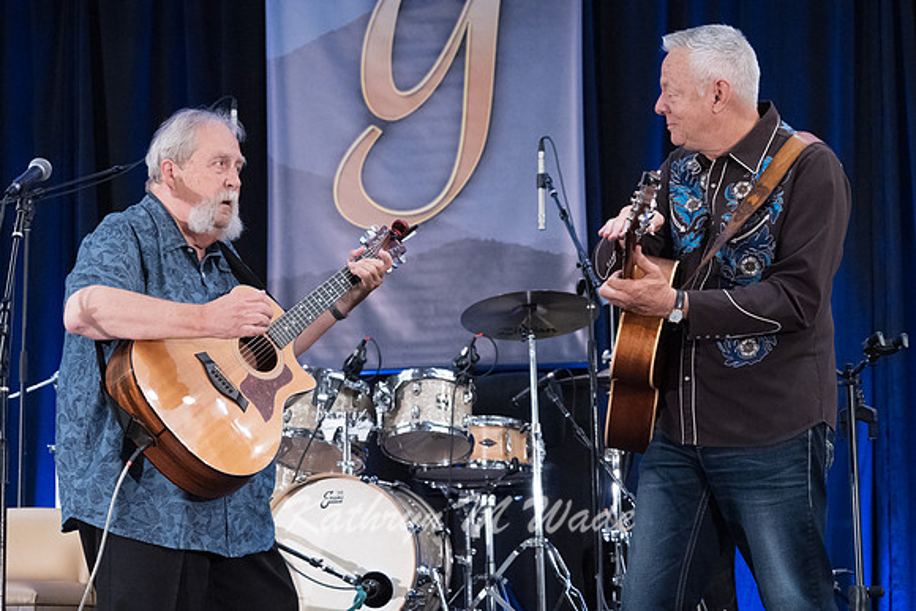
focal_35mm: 94
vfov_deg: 14.6
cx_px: 458
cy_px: 306
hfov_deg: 21.7
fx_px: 2392
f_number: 5.6
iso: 12800
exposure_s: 1/250
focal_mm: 94
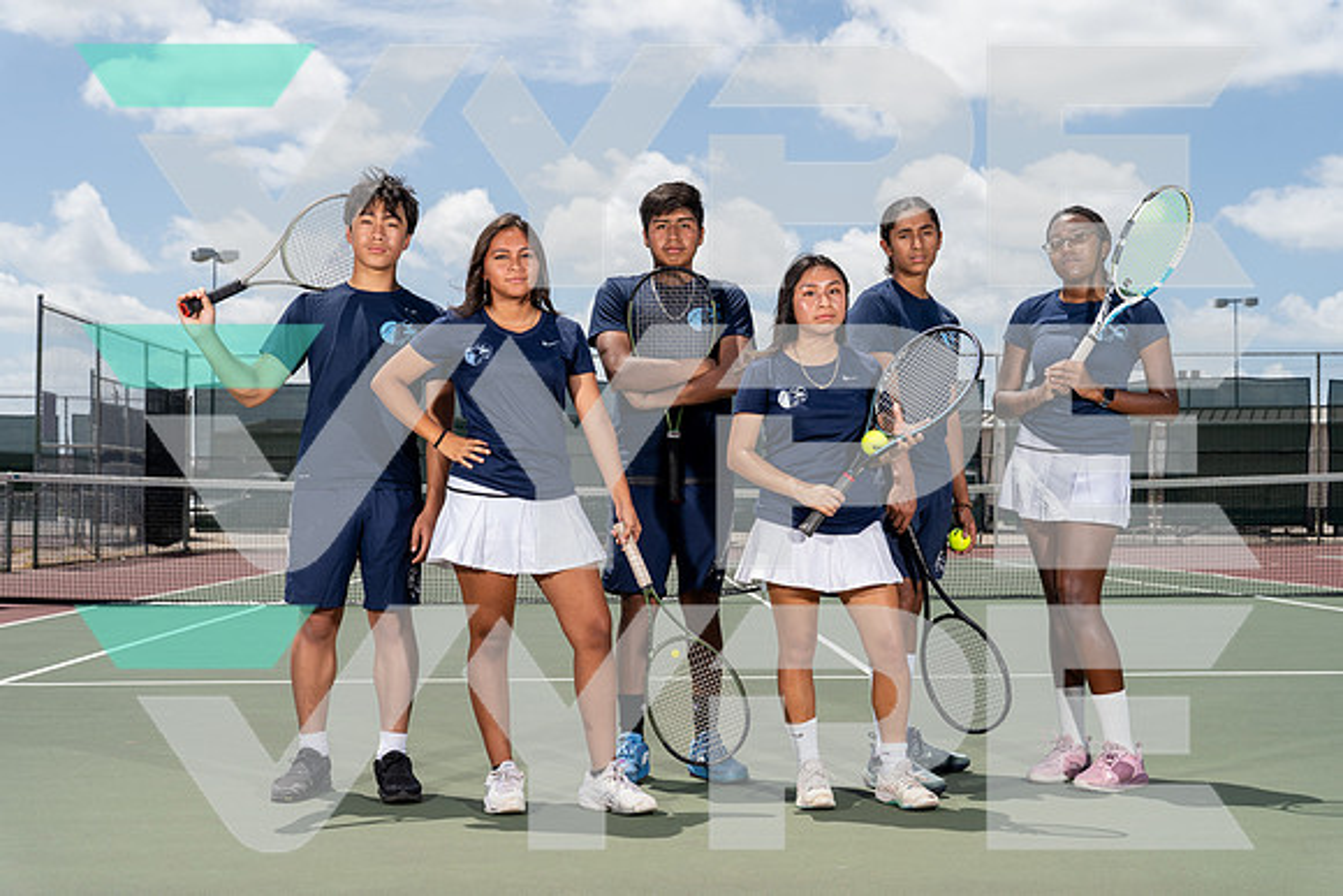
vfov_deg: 28.7
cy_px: 448
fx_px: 1754
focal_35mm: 47
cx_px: 672
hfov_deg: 41.9
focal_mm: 47
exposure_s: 1/1250
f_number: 6.3
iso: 320
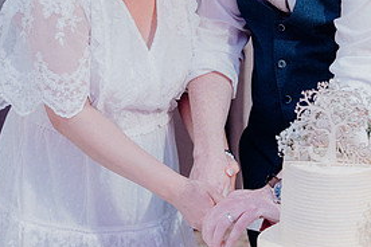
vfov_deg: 11.0
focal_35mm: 124
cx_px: 245
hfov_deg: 16.5
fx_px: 1278
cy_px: 7
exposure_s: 1/160
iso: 2500
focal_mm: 59
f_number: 3.5
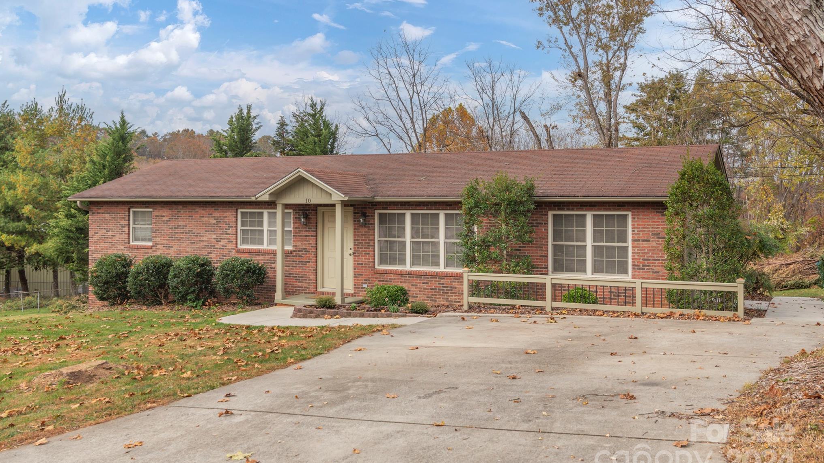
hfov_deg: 54.0
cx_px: 409
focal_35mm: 37
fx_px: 808
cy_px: 218
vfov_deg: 32.0
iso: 320
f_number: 7.1
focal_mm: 35
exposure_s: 1/1000
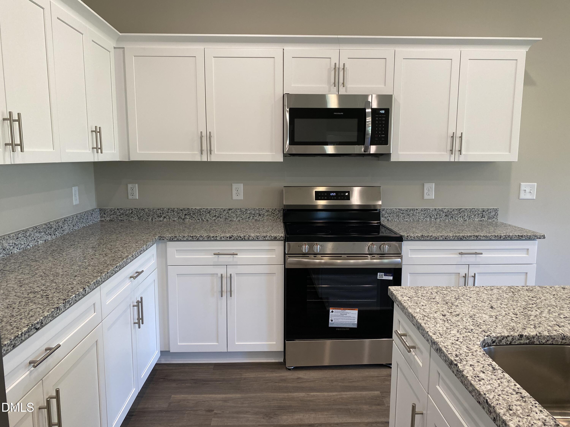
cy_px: 214
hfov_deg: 67.3
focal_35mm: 26
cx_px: 285
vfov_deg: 53.1
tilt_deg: -9.2
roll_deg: -0.1
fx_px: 428
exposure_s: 1/120
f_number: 1.8
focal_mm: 4.25
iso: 125
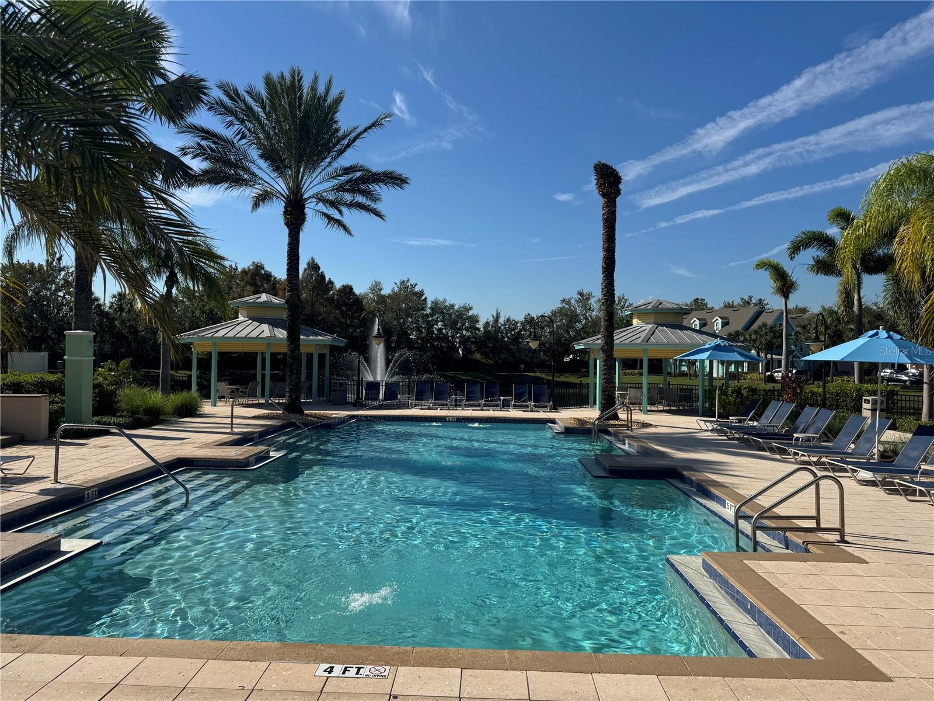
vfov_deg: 56.8
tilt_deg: +1.1
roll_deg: -1.4
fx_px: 648
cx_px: 467
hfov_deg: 71.6
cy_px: 350
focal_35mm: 24
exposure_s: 1/7092
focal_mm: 6.76
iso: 80
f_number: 1.78
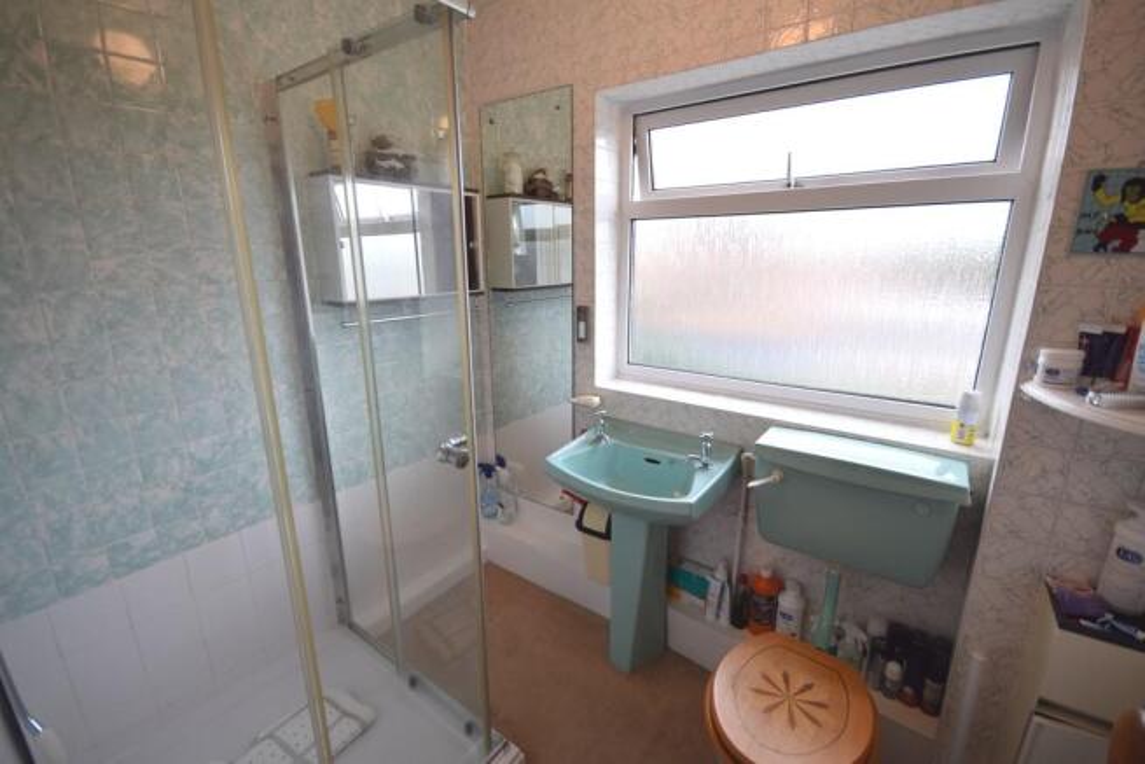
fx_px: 477
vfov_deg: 77.4
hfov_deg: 100.4
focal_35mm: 15
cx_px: 572
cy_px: 382
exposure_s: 1/125
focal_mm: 10
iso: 400
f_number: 5.6
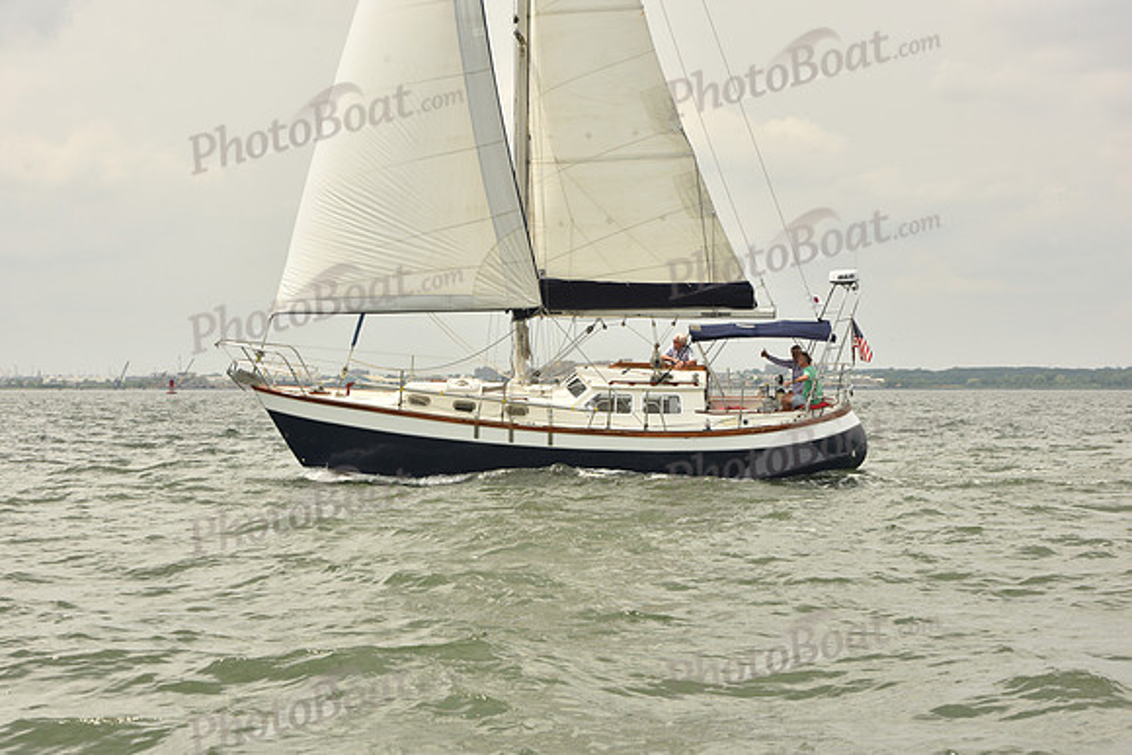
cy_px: 378
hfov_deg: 28.8
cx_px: 566
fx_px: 2202
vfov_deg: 19.5
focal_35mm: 70
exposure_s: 1/640
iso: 250
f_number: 10
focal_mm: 70
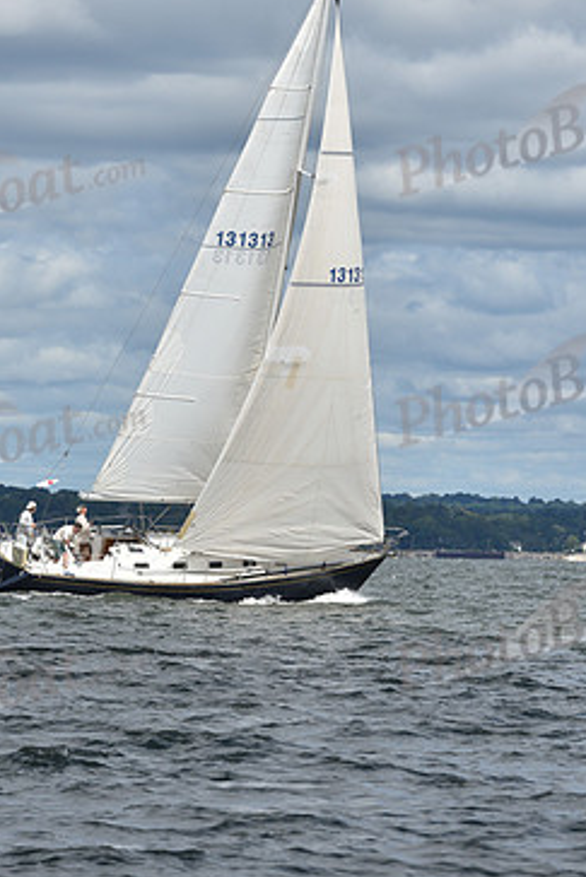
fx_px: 6025
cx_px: 271
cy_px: 294
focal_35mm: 247
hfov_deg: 5.6
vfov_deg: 8.3
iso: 250
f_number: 11
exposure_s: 1/800
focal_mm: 155
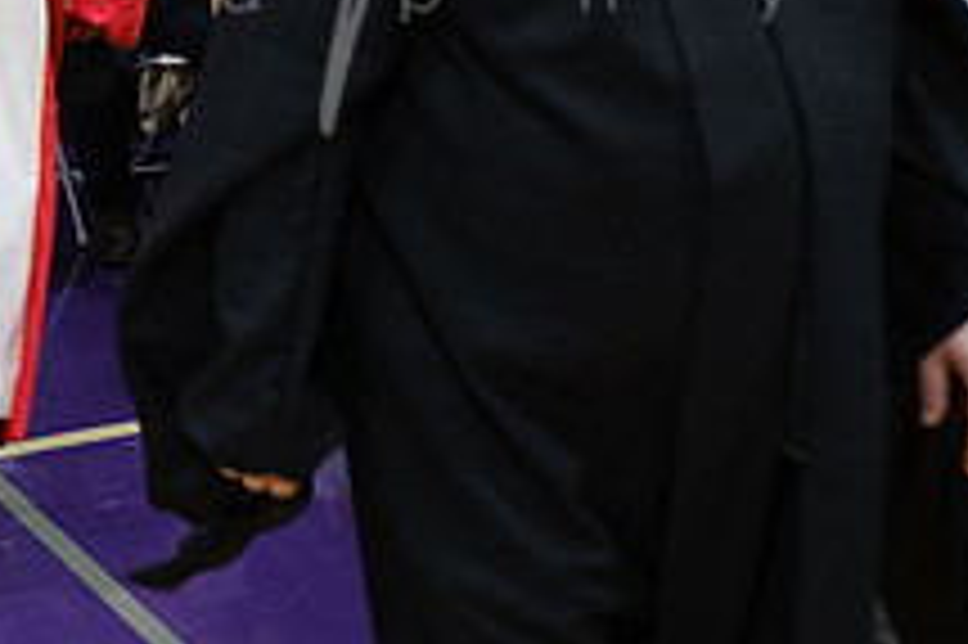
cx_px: -216
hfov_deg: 24.8
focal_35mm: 73
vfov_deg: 17.6
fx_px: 1961
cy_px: -173
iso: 1600
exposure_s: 1/125
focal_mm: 18.2
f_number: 2.8
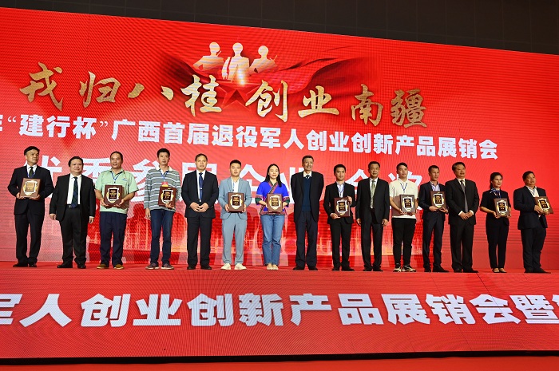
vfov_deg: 38.3
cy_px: 186
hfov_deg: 55.2
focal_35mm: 34
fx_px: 535
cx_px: 280
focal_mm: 34.5
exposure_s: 1/125
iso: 2000
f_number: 5.6
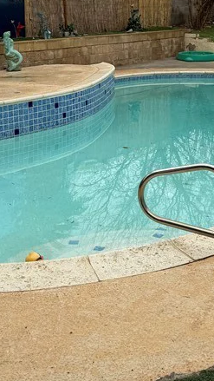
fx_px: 615
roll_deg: -1.2
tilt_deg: -4.9
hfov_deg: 19.7
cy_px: 49
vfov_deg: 32.9
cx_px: 123
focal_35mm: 61
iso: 80
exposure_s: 1/1172
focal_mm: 6.86
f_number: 1.78
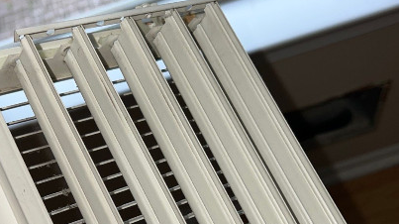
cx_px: 200
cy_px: 221
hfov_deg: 52.8
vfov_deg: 29.2
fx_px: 402
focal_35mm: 38
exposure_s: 1/121
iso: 50
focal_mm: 4.2
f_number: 1.8
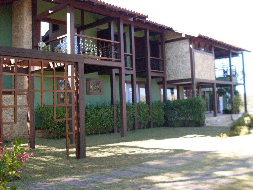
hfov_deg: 49.0
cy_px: 95
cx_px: 126
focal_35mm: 38
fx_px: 278
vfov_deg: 37.7
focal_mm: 6.3
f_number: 2.8
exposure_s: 1/125
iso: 80
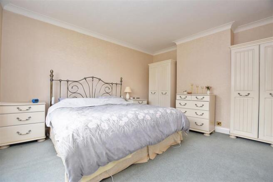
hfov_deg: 100.4
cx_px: 136
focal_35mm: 15
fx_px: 114
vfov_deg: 77.3
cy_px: 91
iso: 250
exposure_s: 1/40
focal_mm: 10
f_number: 5
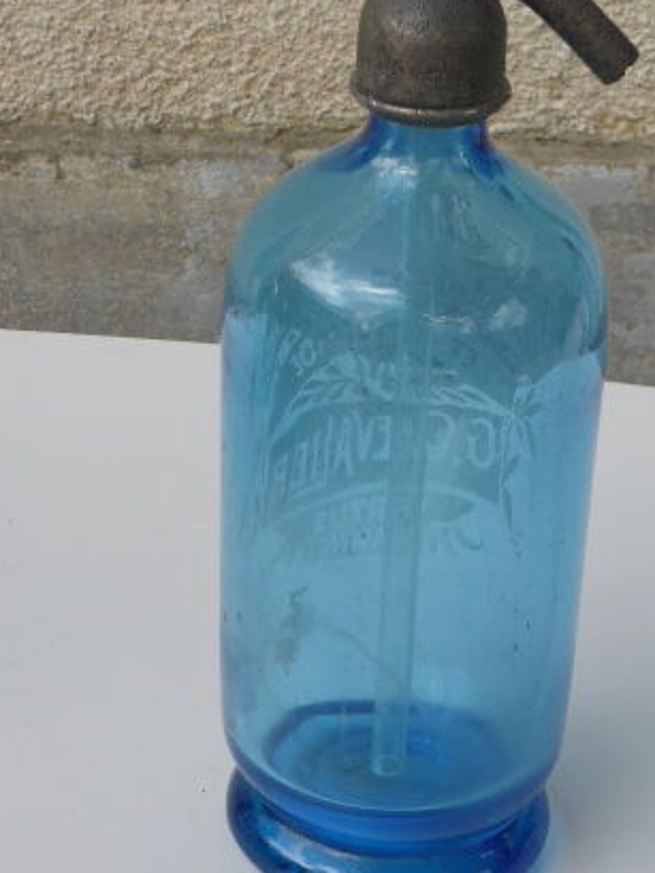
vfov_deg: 18.2
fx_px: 2723
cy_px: 348
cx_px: 463
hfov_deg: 13.7
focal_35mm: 108
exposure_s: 1/250
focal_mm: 11.7
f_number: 4.9
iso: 125
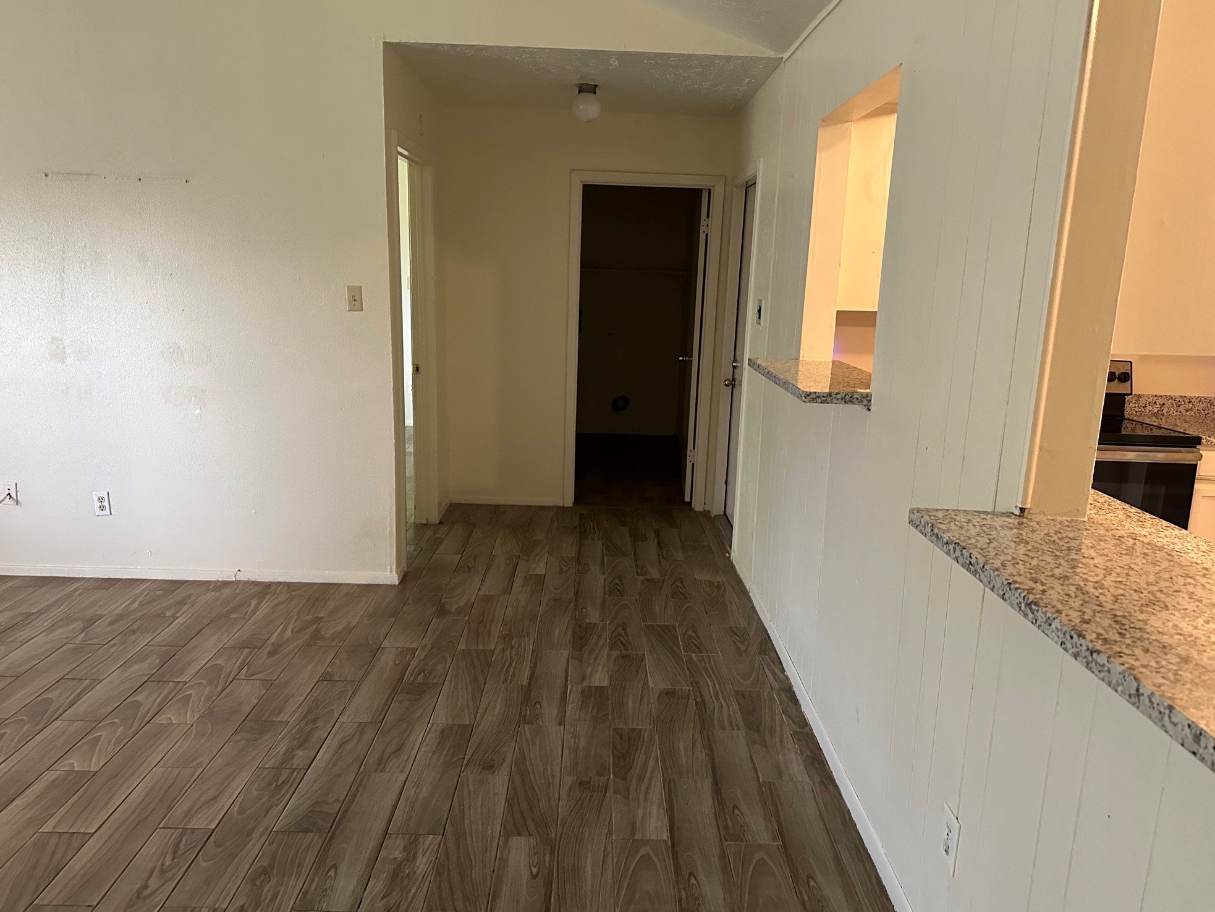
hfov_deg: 69.4
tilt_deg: -10.9
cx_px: 614
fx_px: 878
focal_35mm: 25
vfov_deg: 54.9
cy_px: 458
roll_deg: -1.1
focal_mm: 6.86
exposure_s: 1/40
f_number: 1.78
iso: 640
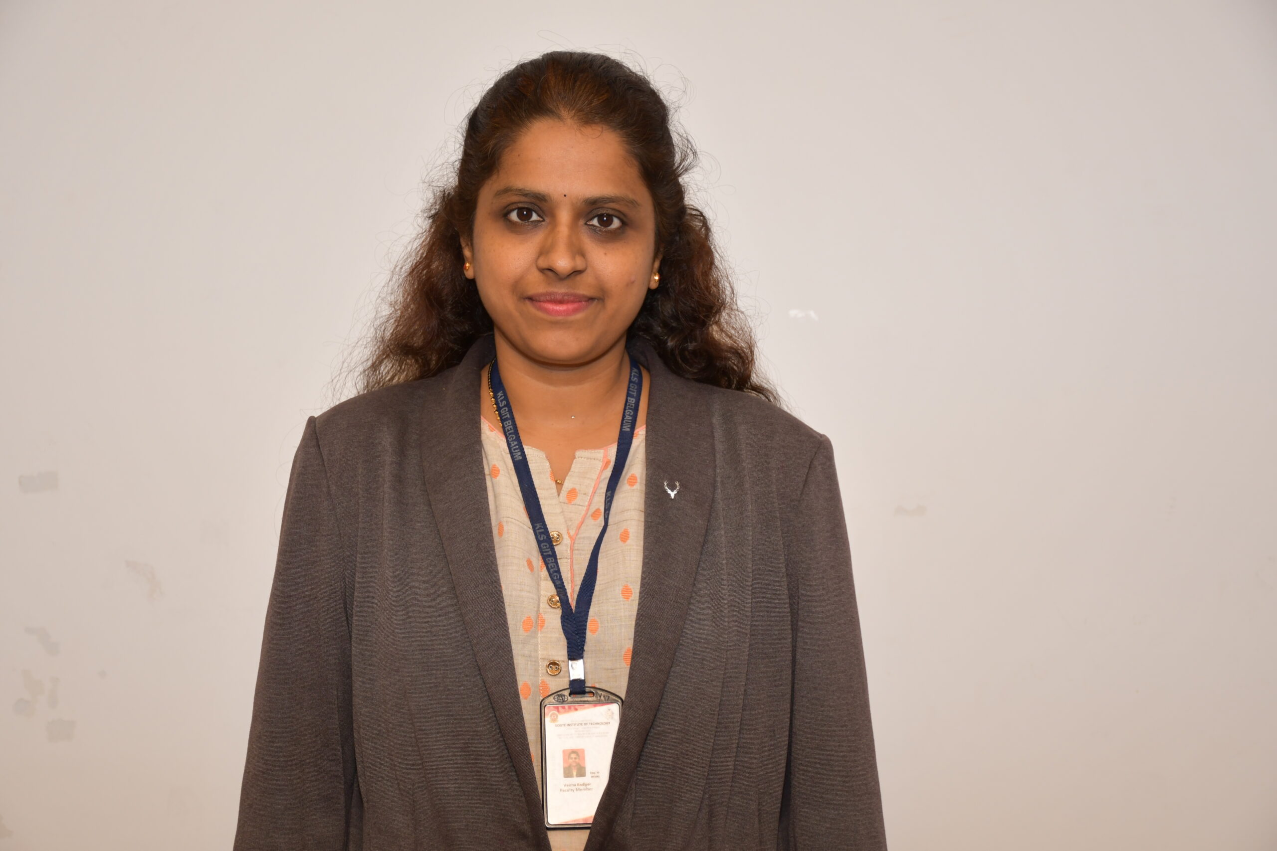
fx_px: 2660
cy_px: 426
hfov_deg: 27.0
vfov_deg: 18.2
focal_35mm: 75
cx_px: 638
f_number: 4.8
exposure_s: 1/60
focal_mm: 50
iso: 560
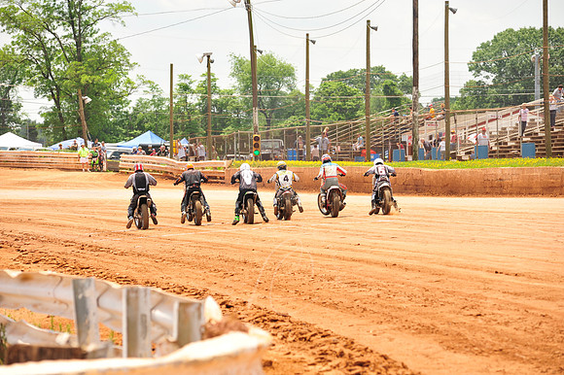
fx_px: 3131
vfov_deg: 6.9
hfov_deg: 10.3
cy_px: 188
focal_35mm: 200
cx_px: 282
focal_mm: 200
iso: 250
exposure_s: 1/400
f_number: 8
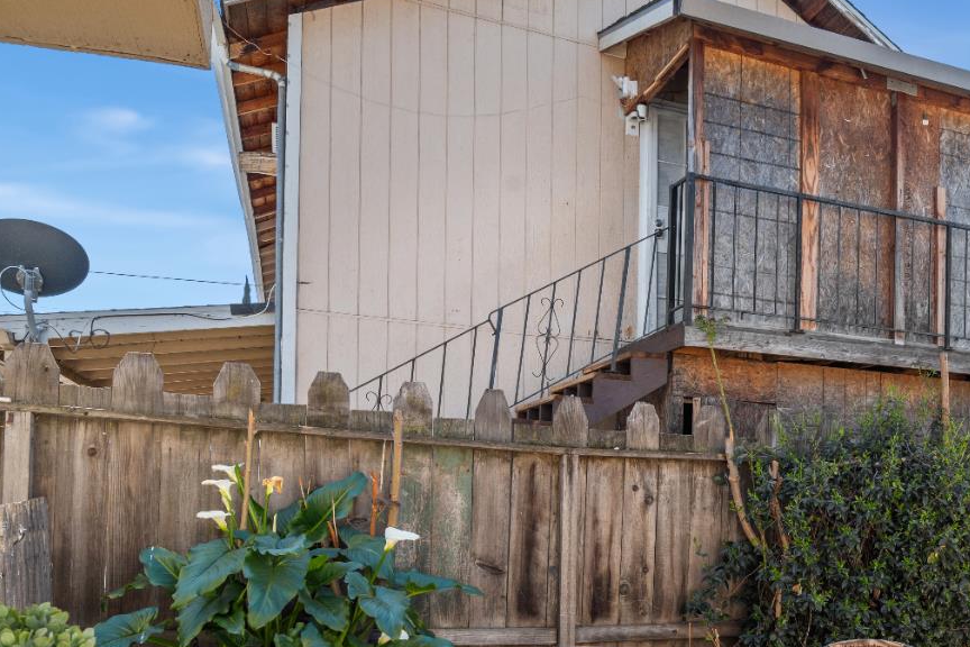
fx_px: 889
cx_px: 781
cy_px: 535
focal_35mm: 33
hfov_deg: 53.3
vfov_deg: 38.2
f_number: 8
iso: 320
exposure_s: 1/250
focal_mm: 19
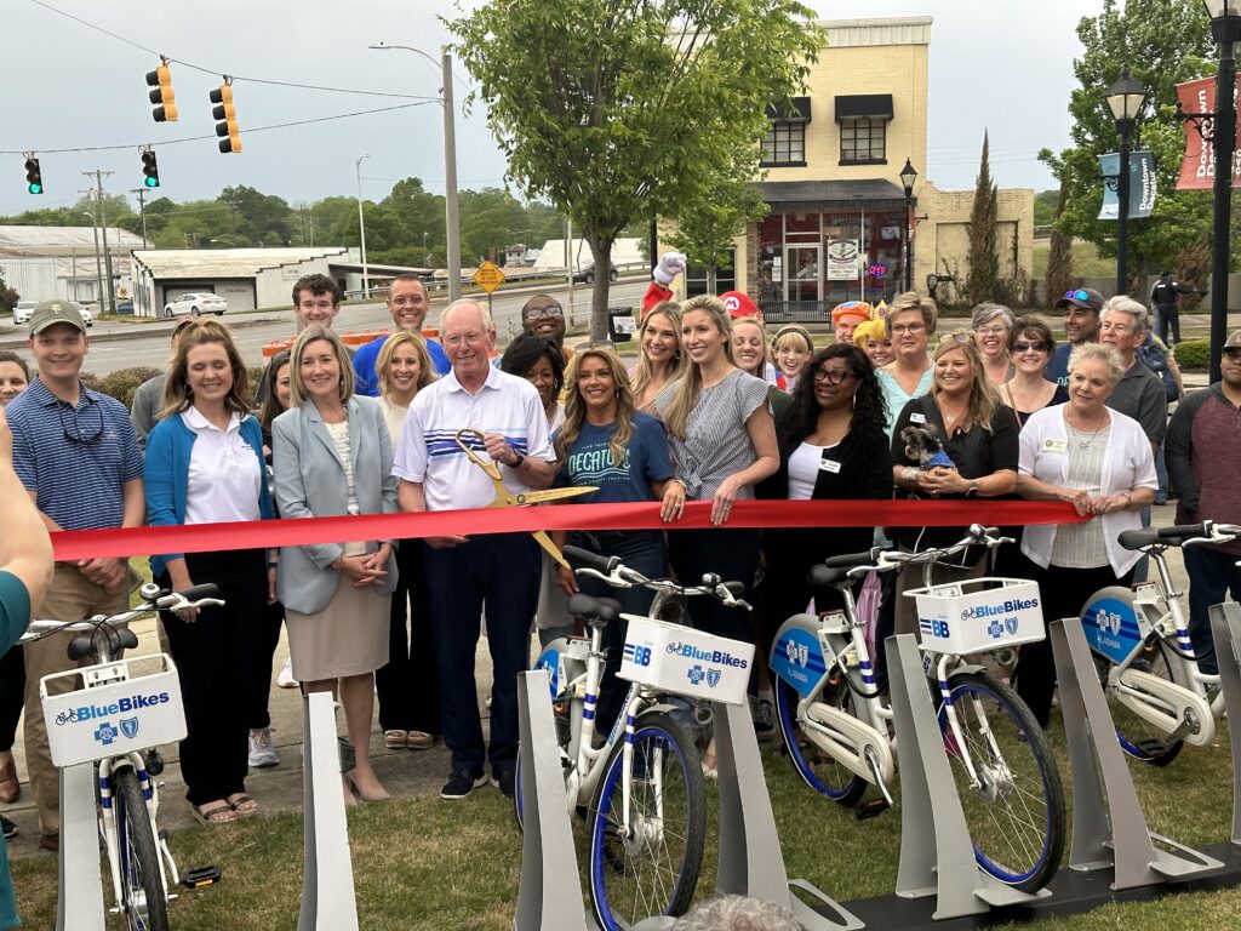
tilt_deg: -7.9
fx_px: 1721
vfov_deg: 30.3
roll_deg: +0.8
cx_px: 620
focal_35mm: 48
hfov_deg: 39.7
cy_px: 466
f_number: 1.78
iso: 80
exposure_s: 1/163
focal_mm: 6.86
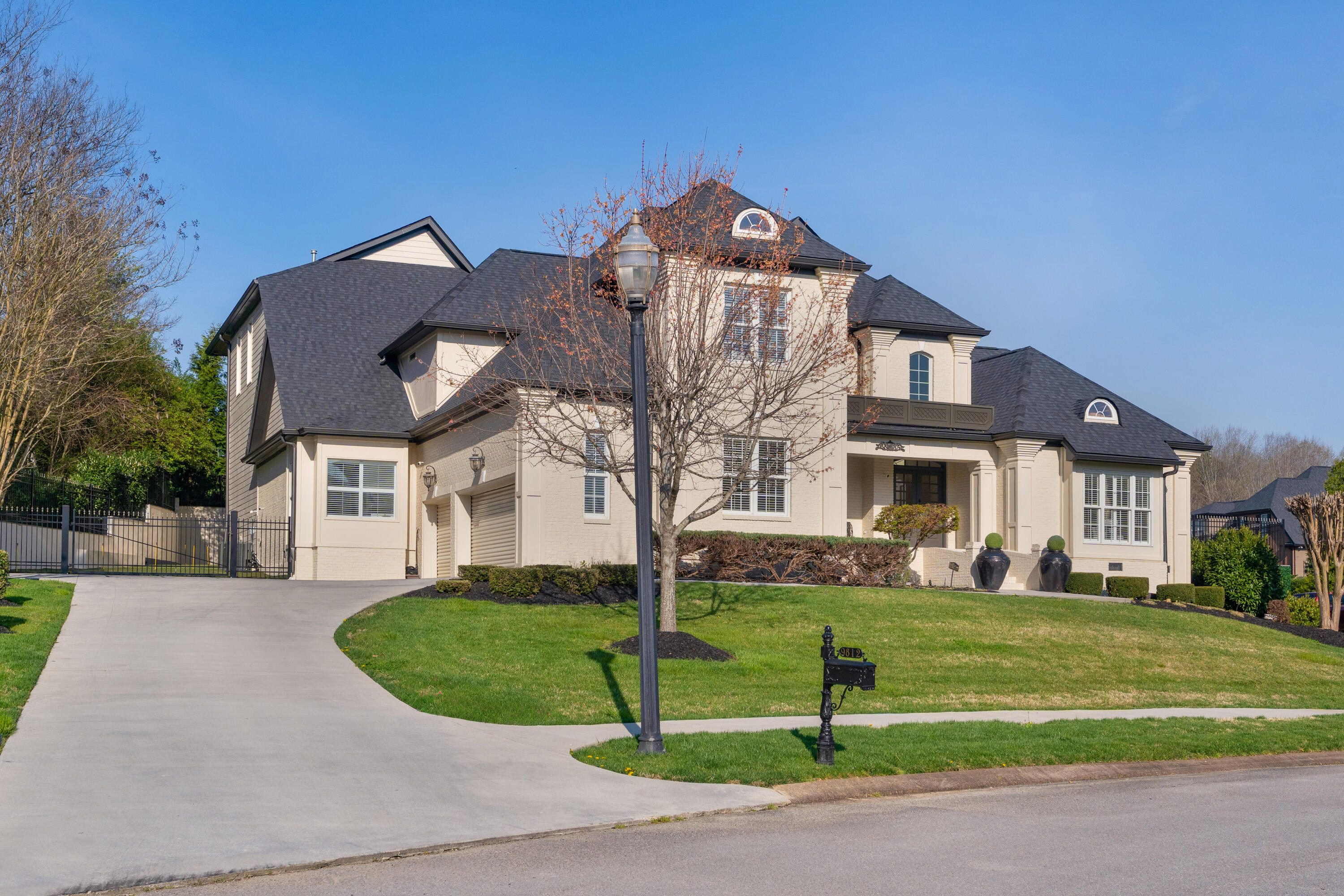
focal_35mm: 35
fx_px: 1307
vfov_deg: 37.9
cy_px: 448
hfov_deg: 54.4
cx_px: 672
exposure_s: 1/1600
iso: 320
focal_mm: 35
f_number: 7.1
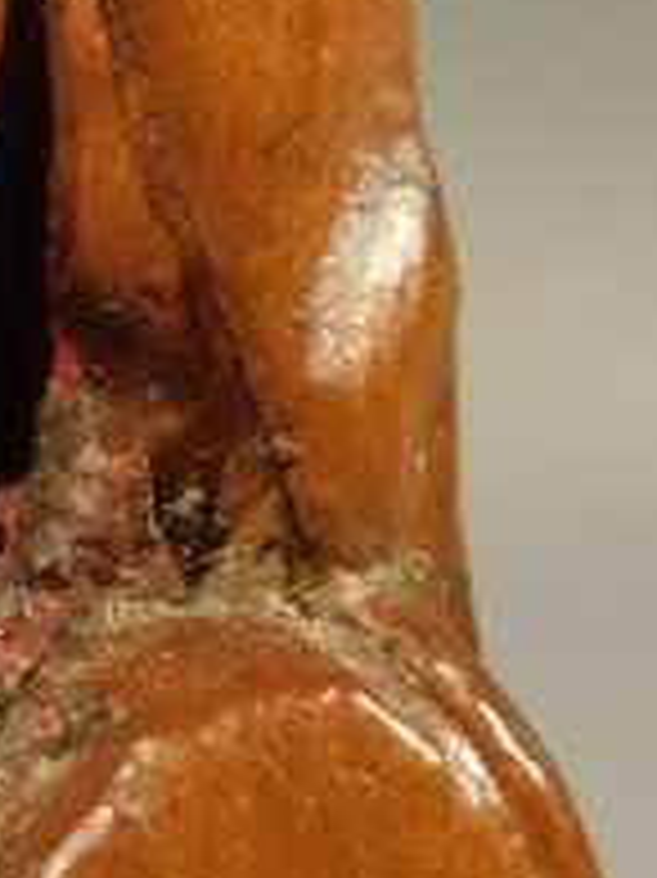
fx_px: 3749
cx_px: -670
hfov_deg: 9.4
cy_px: -284
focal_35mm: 148
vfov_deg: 12.9
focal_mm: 4.3
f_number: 3.3
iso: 400
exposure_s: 1/30
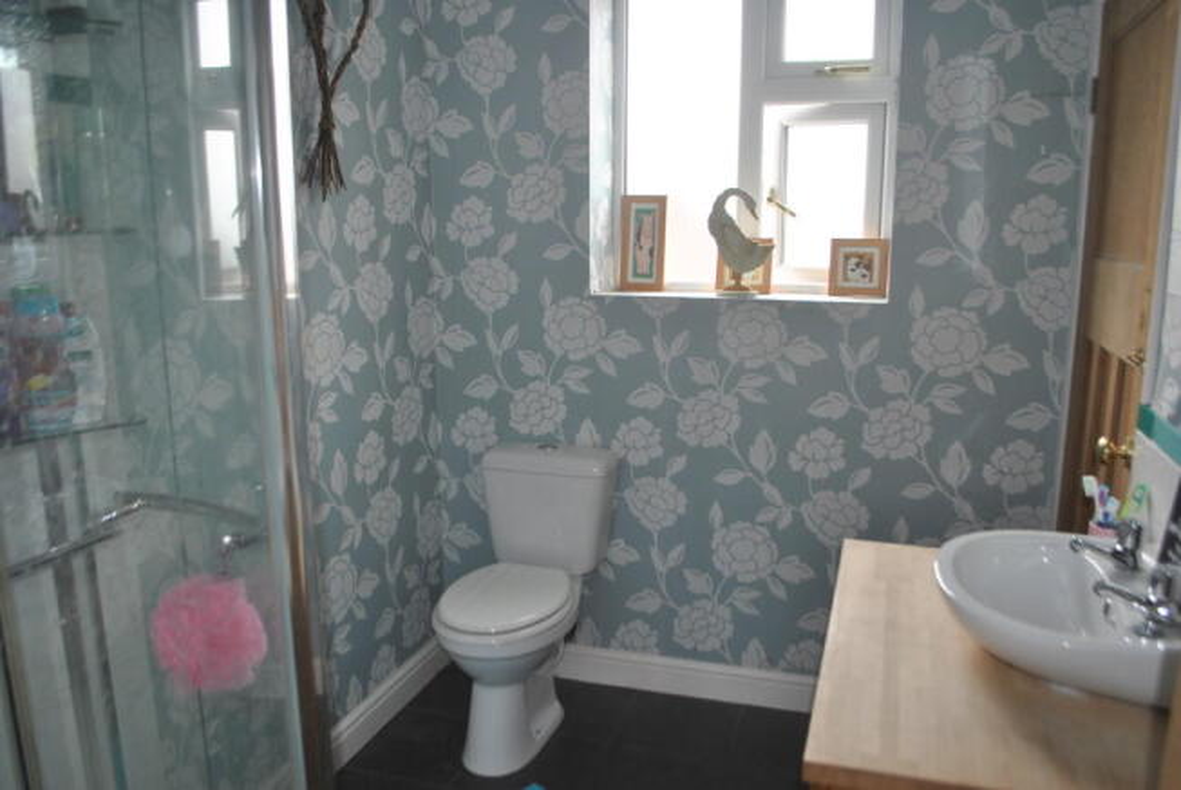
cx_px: 590
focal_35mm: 27
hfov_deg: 67.3
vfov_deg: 48.0
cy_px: 395
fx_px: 887
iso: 160
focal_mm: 18
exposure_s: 1/125
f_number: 3.5
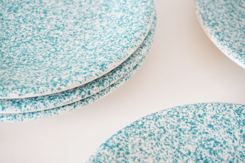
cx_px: 122
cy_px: 82
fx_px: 378
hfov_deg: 36.0
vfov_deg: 24.4
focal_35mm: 56
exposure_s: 1/60
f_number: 5.6
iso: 200
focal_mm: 37
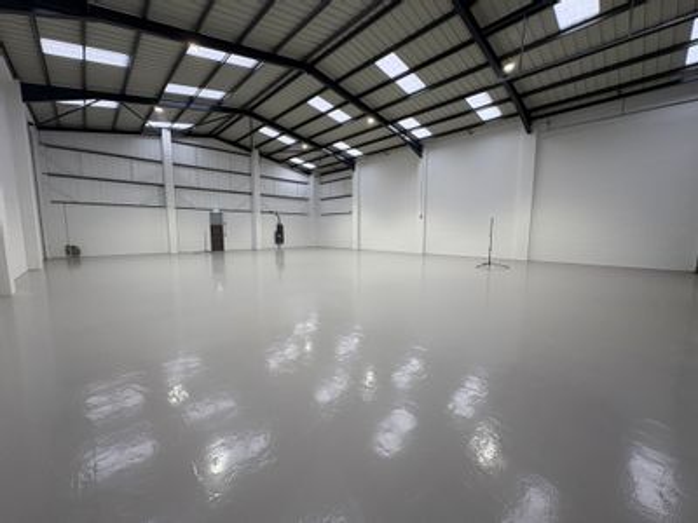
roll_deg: +0.3
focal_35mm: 14
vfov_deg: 85.7
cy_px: 262
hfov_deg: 102.1
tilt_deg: -7.7
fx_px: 282
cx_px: 349
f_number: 2.2
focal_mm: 2.22
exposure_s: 1/99
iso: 100
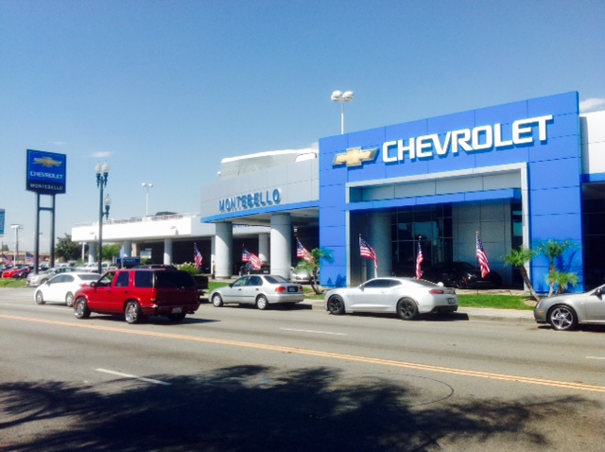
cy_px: 226
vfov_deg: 40.6
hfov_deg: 52.7
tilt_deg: +7.9
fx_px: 611
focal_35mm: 35
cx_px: 302
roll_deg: -0.3
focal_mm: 4.28
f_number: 2.4
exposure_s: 1/1779
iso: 50
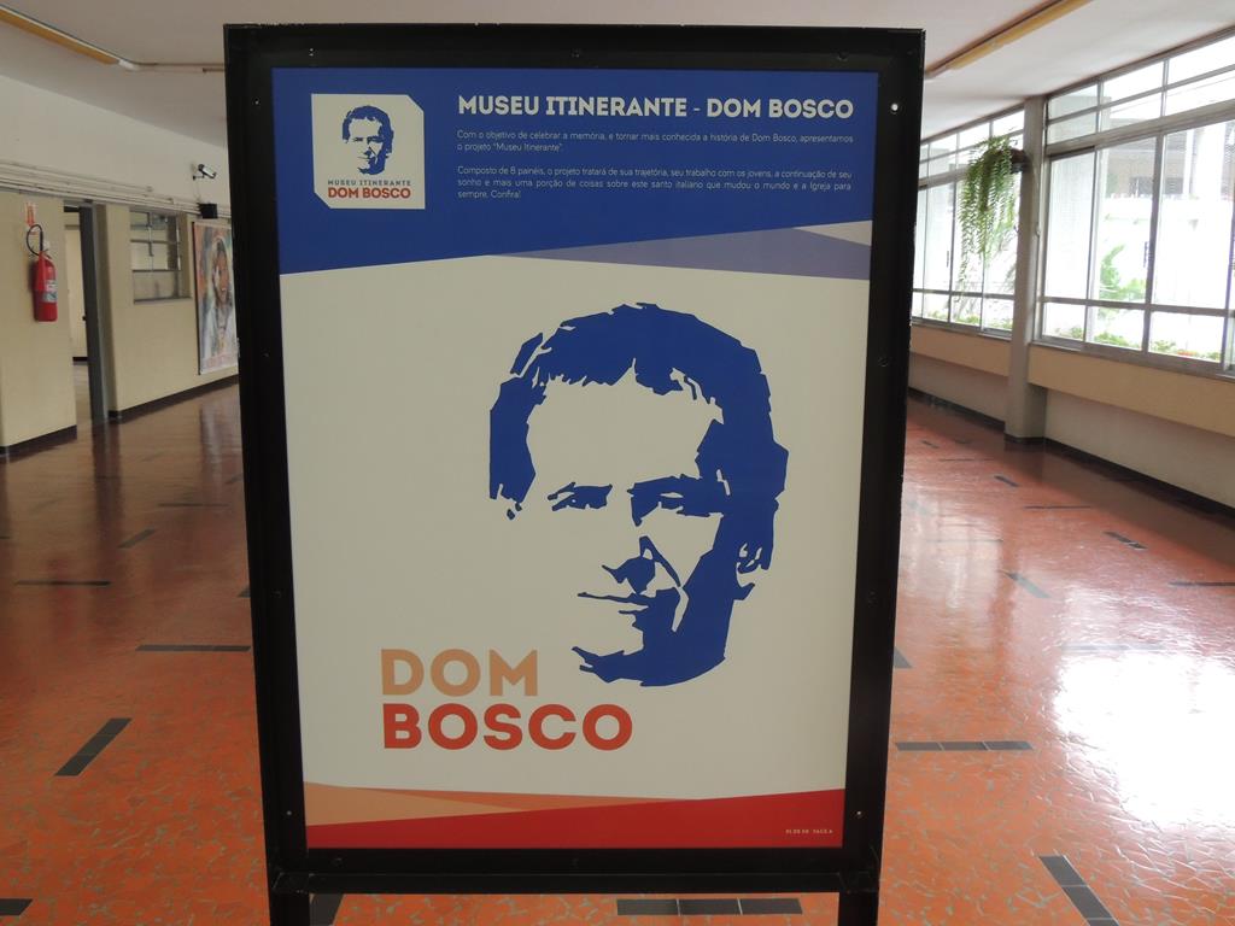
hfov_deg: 55.4
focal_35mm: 33
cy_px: 463
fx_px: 1177
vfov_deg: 42.9
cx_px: 618
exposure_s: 1/50
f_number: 3.2
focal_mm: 5.8
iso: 400
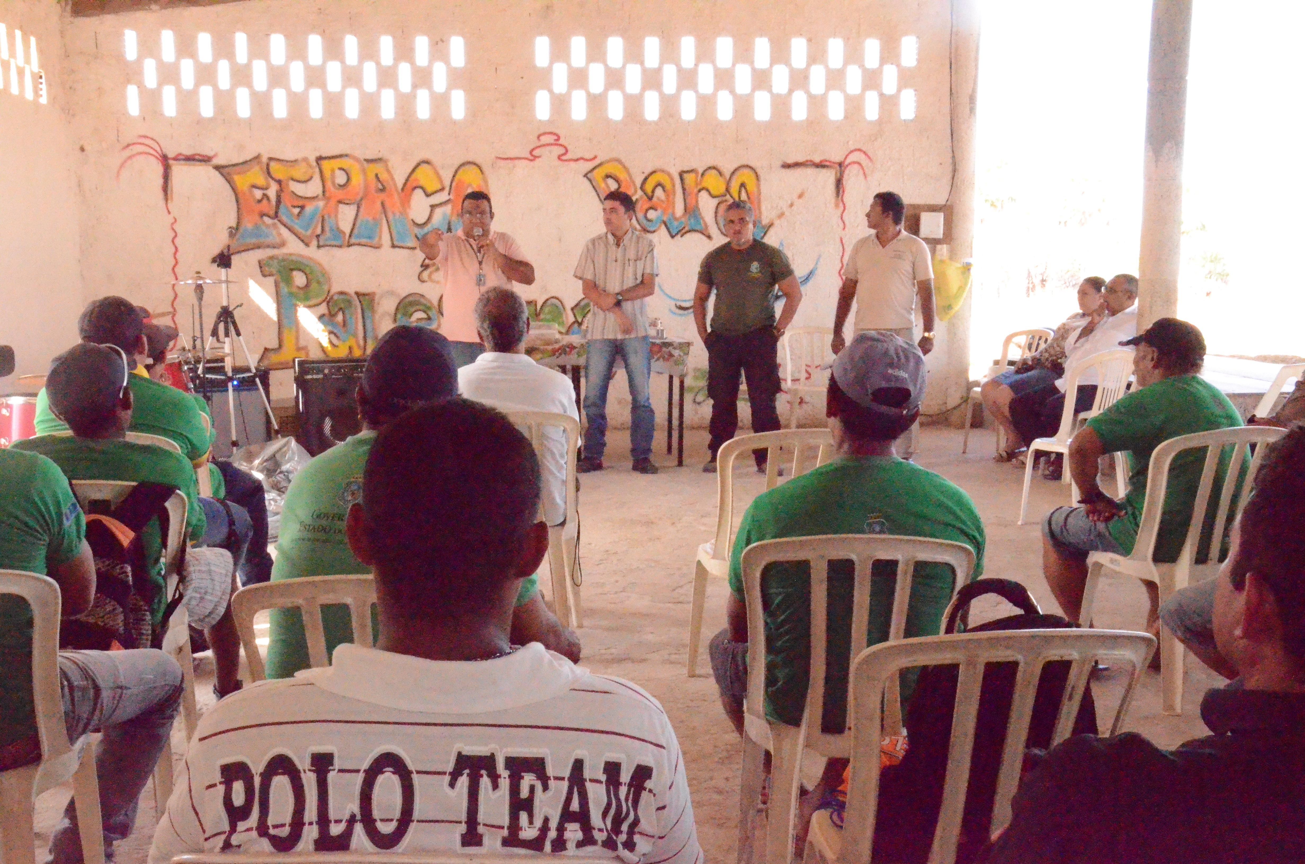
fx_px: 1411
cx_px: 652
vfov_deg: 34.1
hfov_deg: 49.6
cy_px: 432
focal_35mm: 39
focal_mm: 26
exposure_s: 1/250
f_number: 22
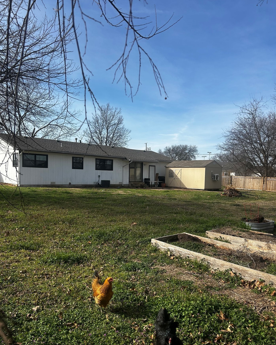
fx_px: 286
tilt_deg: -1.0
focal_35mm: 28
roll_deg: -1.5
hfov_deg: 51.5
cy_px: 185
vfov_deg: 62.1
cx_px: 139
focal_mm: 5.7
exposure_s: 1/3165
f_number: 1.5
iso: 50
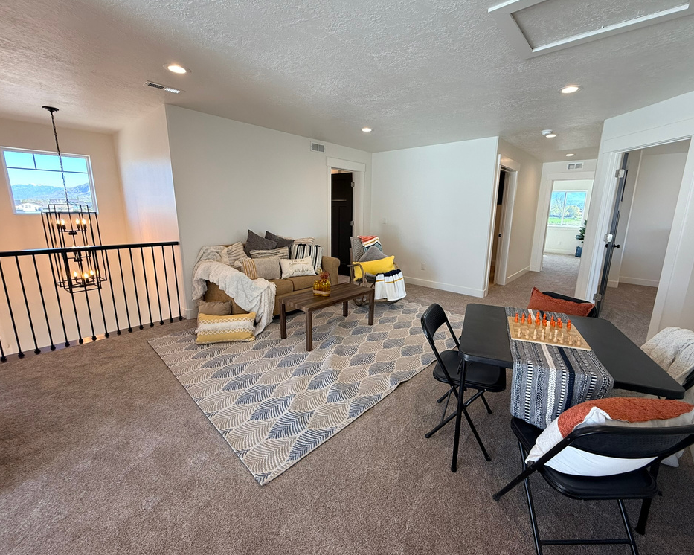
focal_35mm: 15
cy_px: 272
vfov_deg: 84.0
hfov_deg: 96.7
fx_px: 308
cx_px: 367
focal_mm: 2.22
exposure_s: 1/120
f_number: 2.2
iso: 100
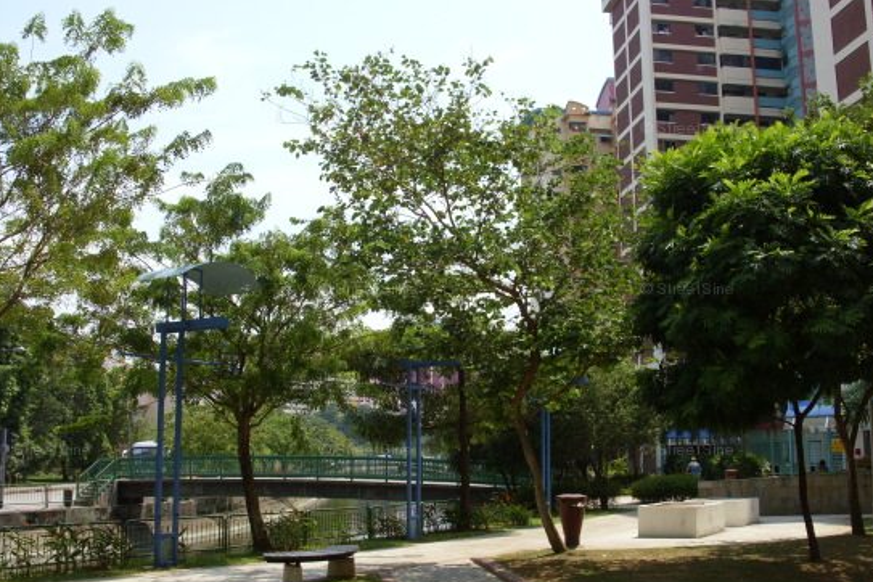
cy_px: 291
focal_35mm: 40
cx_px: 439
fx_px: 970
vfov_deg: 33.4
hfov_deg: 48.5
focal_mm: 6.3
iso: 50
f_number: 4.9
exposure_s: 1/337
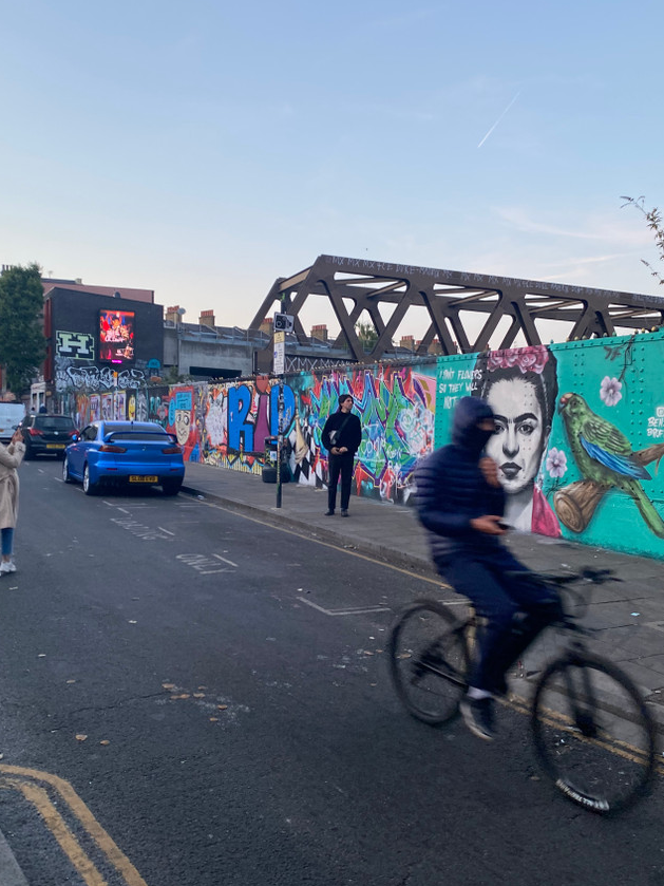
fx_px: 793
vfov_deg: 58.4
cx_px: 307
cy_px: 438
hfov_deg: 45.4
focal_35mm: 31
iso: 100
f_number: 1.8
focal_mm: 4.25
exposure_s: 1/100
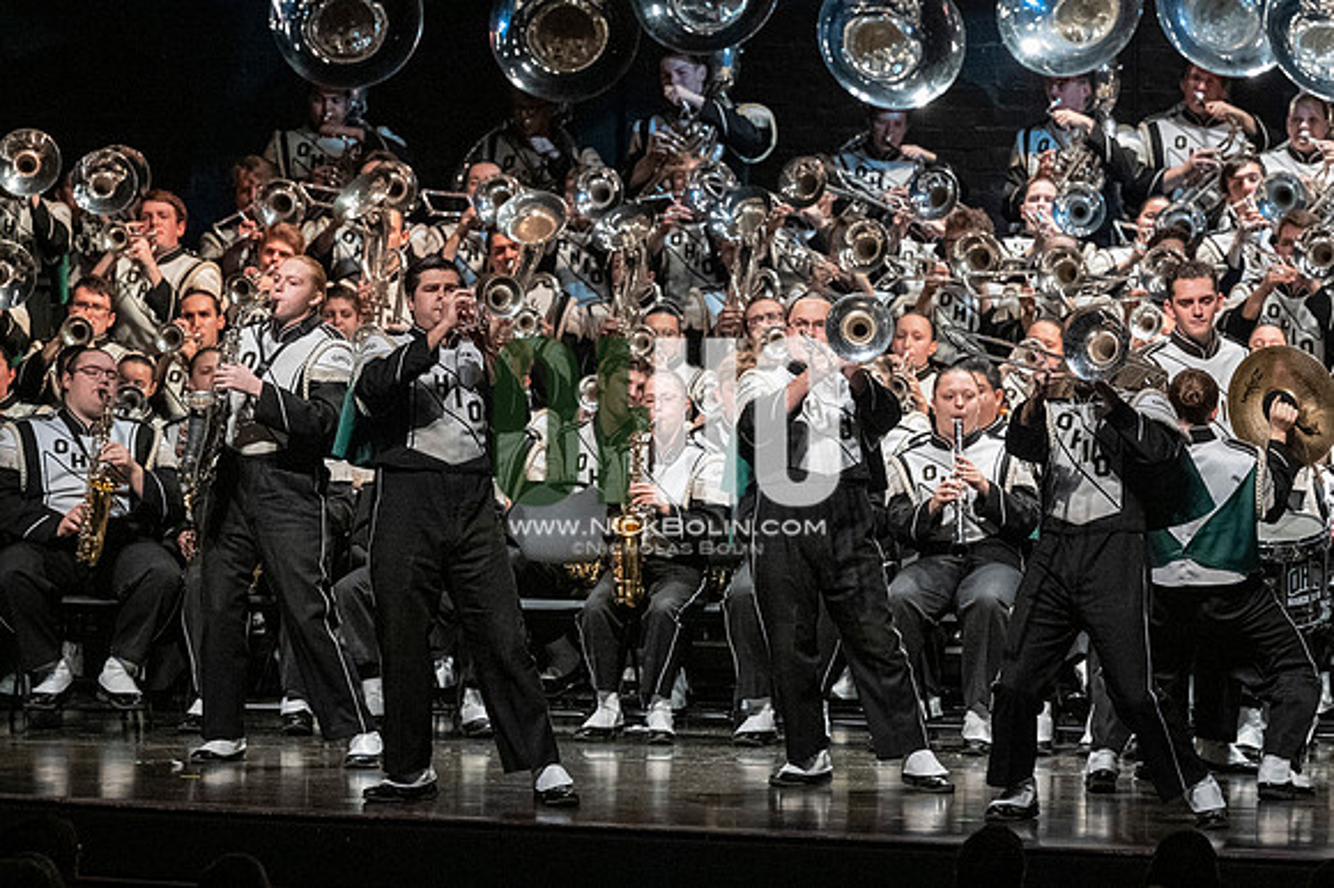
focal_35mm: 225
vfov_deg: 6.1
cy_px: 444
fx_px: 8332
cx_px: 667
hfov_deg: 9.2
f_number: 4
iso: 4000
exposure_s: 1/500
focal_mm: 150
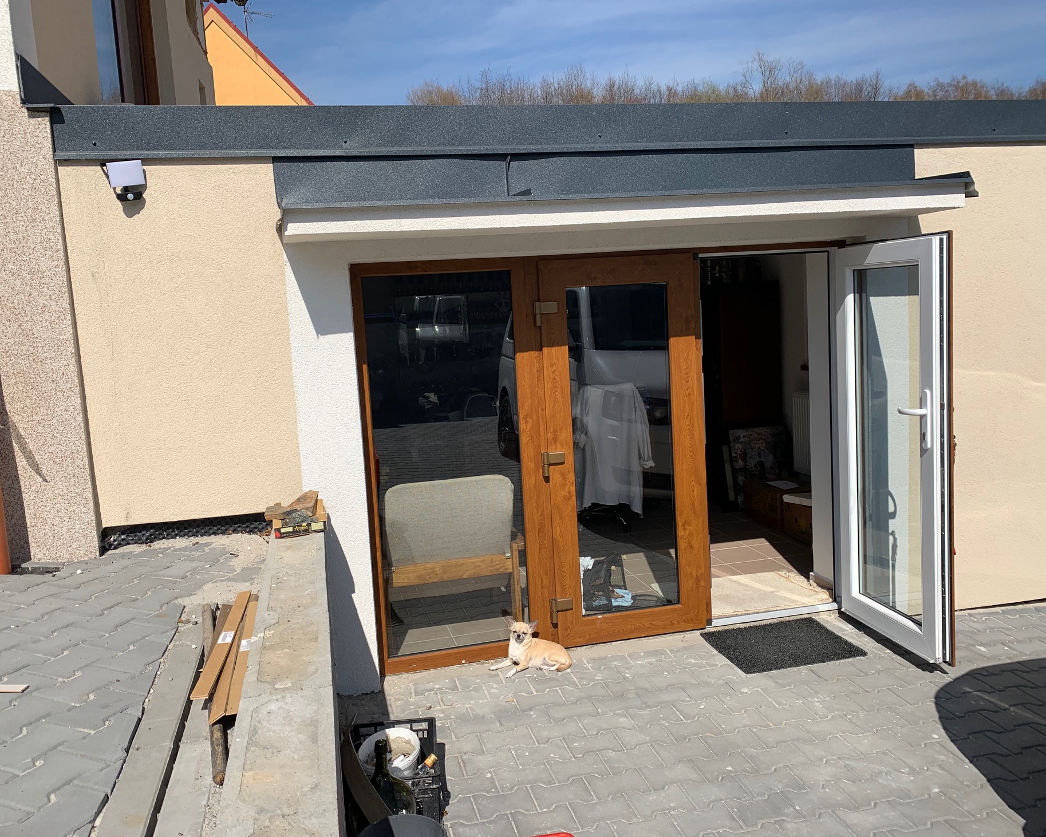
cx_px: 520
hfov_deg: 62.2
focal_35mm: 28
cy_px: 405
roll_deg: +3.8
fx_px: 867
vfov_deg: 51.5
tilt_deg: -7.8
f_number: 1.8
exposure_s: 1/4098
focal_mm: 4.25
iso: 25
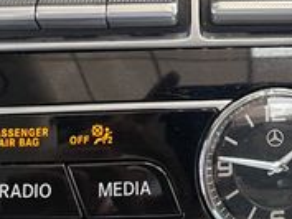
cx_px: 251
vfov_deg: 15.3
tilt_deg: -34.9
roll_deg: -1.9
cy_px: -31
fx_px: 793
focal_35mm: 94
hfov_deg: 20.5
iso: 125
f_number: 1.6
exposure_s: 1/60
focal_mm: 4.2
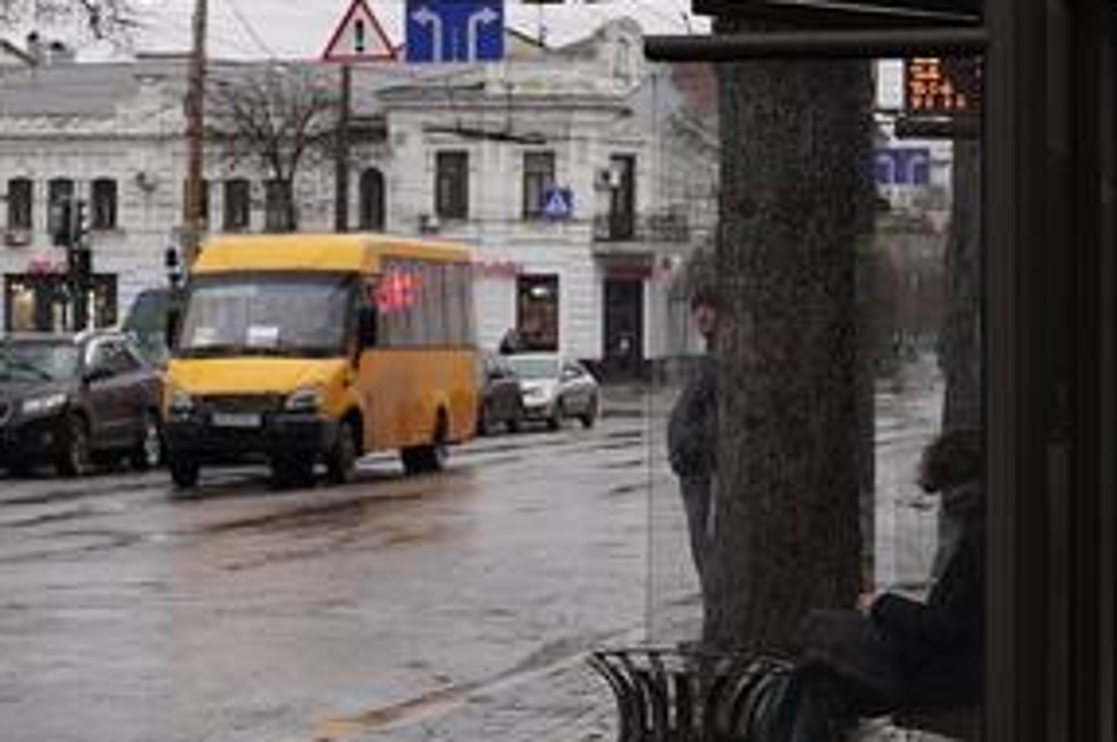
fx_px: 3595
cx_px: 391
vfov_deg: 11.8
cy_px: 234
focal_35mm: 116
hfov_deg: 17.6
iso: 125
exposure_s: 1/125
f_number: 2.8
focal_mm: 31.3
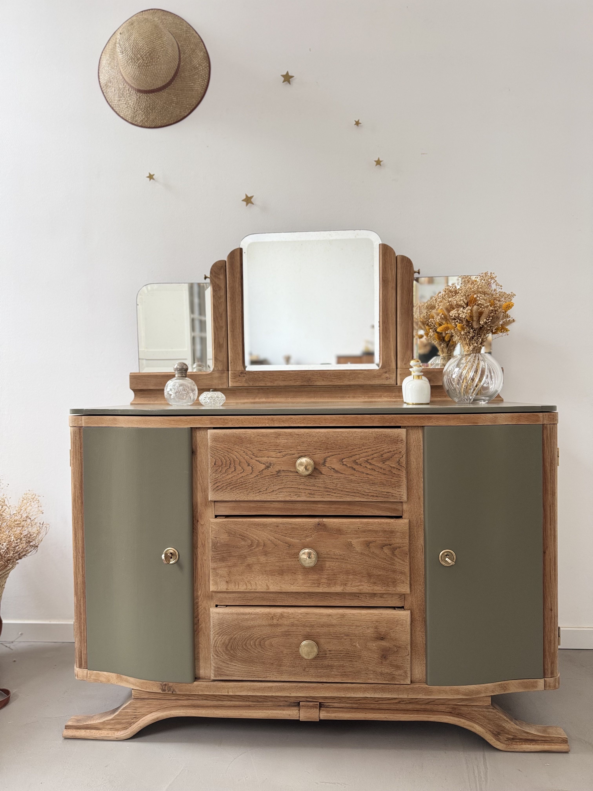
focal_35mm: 24
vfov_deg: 71.6
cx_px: 296
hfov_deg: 56.8
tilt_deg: +0.4
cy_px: 396
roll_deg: +0.7
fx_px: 548
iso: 125
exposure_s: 1/121
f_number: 1.78
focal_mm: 6.76
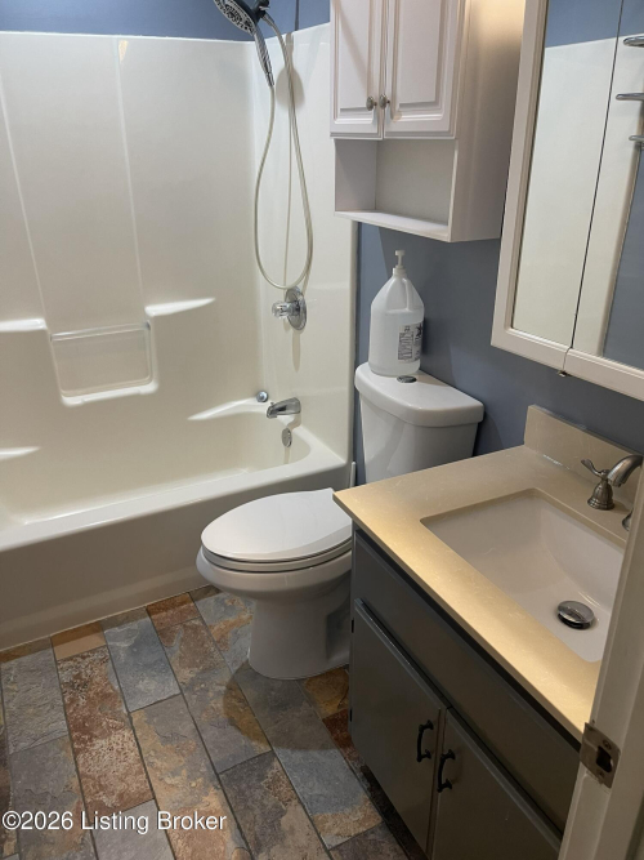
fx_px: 620
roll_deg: +0.8
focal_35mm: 25
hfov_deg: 54.9
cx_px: 322
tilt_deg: -24.1
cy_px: 430
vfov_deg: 69.4
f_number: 1.6
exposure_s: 1/60
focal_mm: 5.1
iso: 125
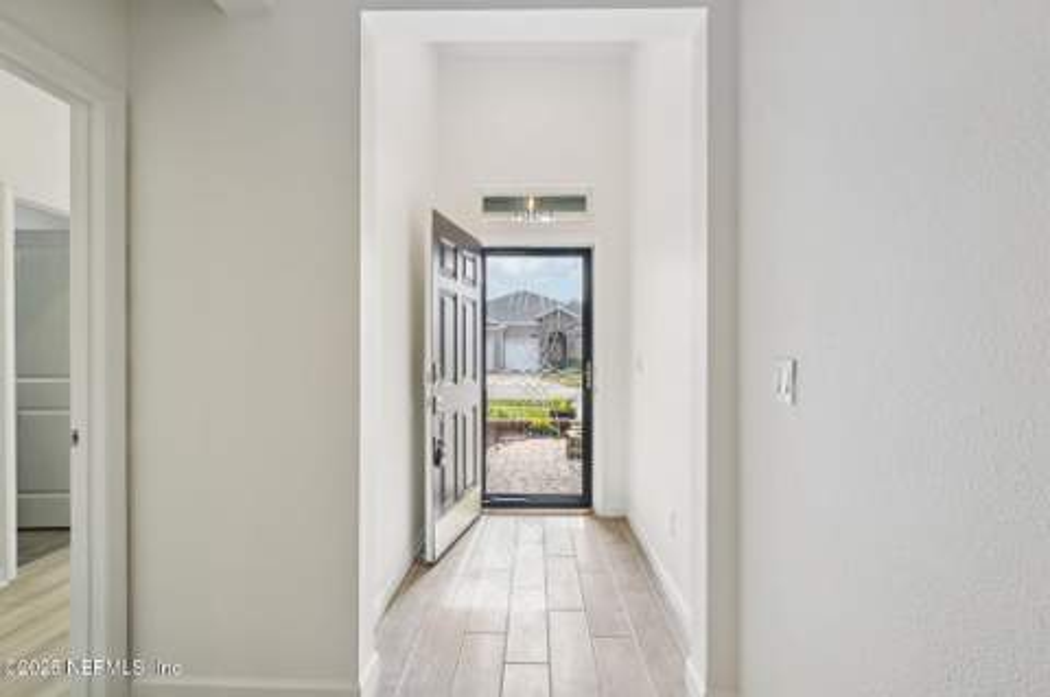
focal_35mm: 15
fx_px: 437
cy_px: 348
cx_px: 525
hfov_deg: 100.4
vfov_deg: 77.2
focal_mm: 10
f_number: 8
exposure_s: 1/160
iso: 400
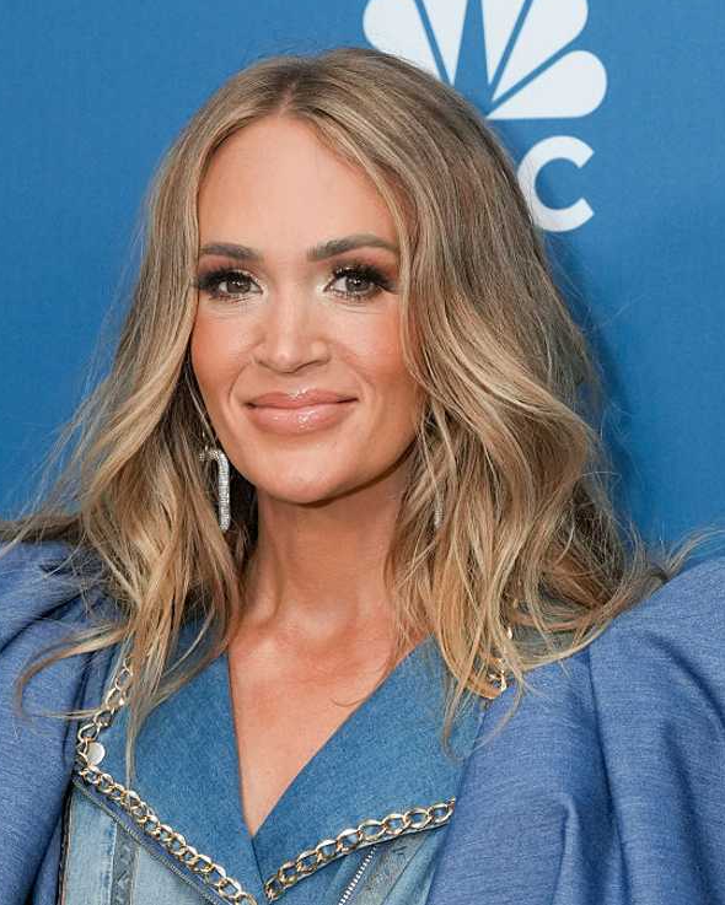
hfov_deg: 19.9
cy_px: 449
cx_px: 337
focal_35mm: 77
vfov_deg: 24.7
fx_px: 2064
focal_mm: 54
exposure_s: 1/200
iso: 1250
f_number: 4
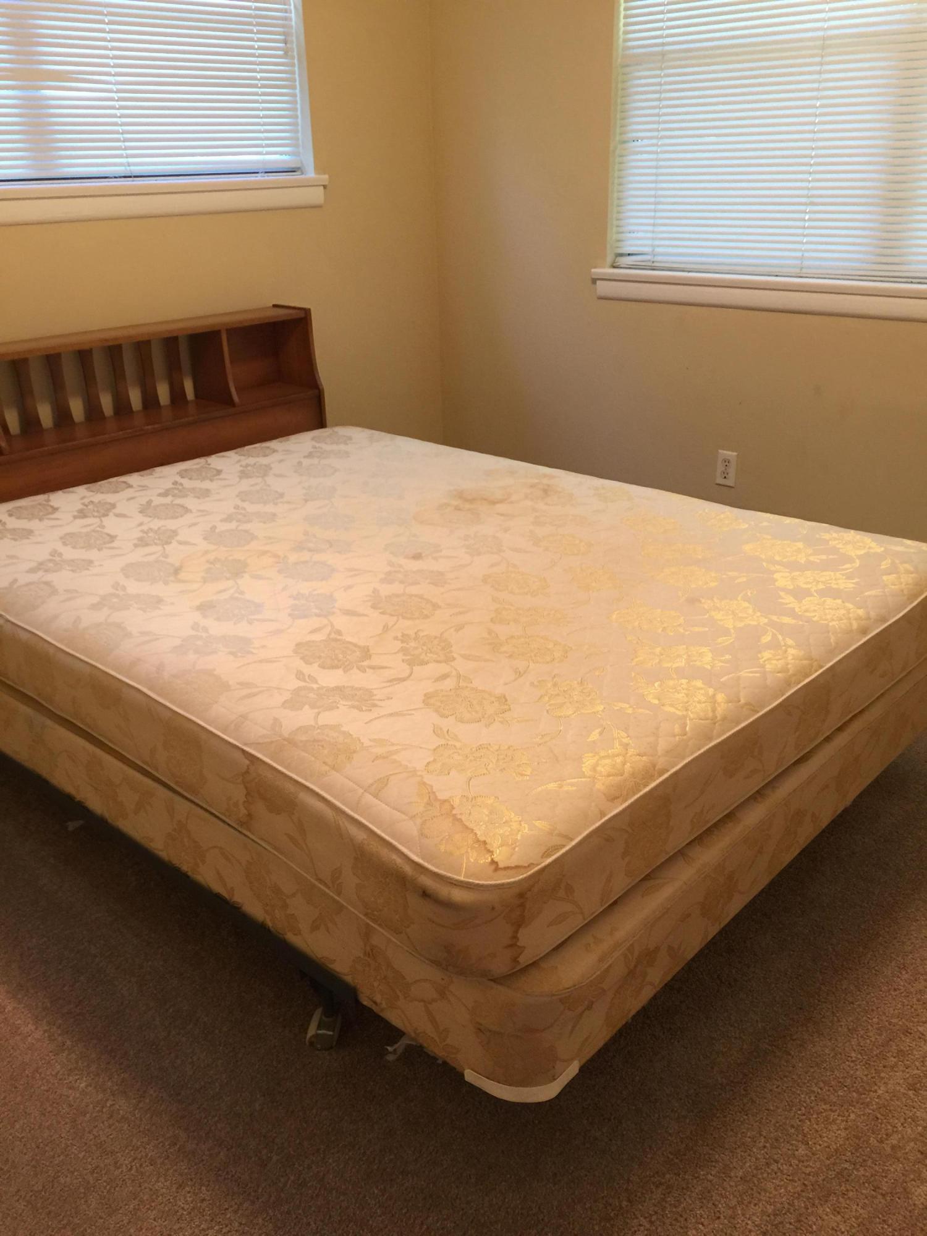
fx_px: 1035
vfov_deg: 61.7
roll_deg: +3.0
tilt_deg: -24.8
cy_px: 618
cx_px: 464
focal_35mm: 29
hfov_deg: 48.2
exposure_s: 1/15
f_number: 2.2
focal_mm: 4.15
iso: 64
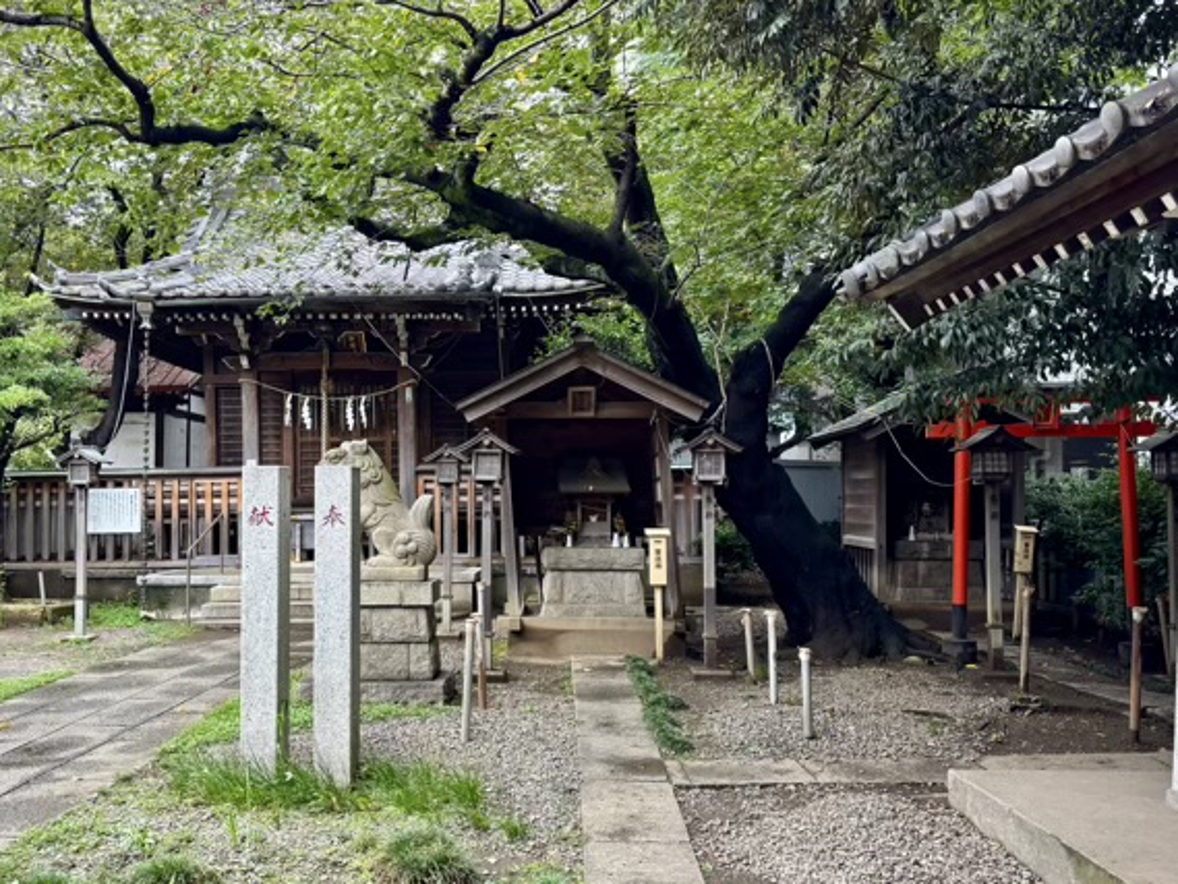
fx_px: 1089
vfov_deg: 44.2
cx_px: 507
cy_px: 463
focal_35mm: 32
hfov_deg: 56.6
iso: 40
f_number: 1.6
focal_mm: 5.96
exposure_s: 1/121
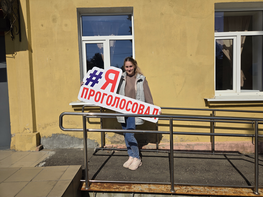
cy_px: 98
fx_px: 175
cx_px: 132
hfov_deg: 73.9
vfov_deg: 58.9
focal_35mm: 23
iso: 25
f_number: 1.8
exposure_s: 1/4458
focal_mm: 5.4
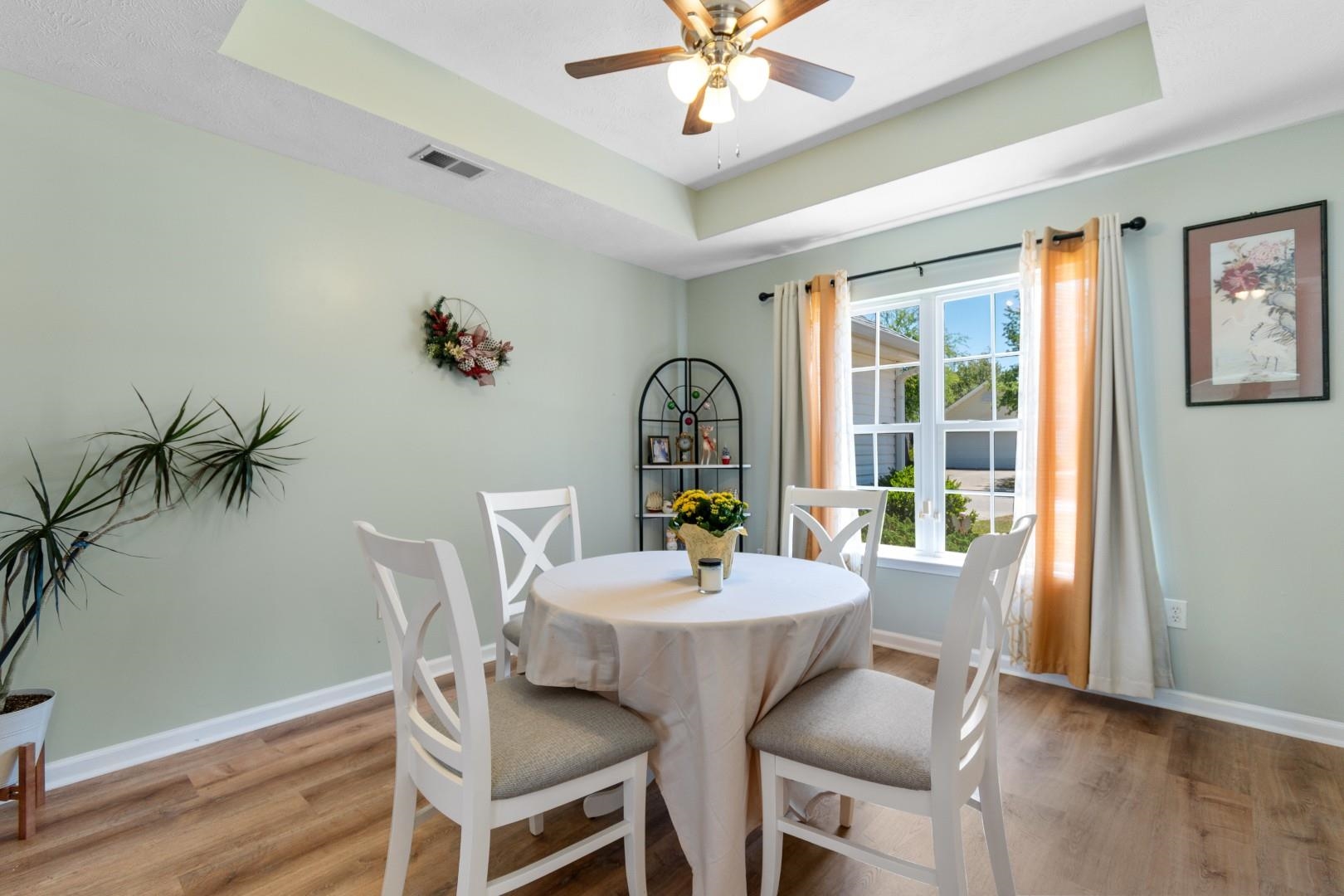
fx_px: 560
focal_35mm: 15
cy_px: 448
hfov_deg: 100.4
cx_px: 672
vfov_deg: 77.3
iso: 100
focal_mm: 10
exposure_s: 1/15
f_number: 4.5
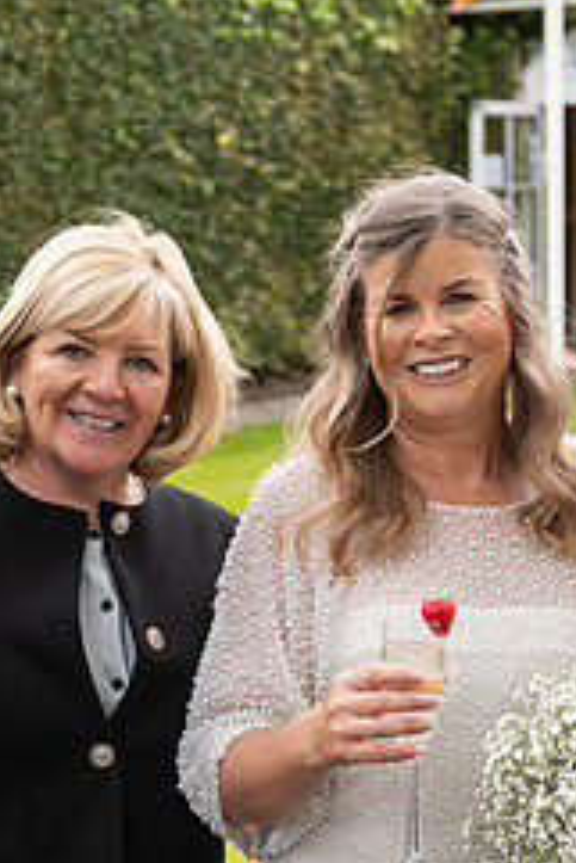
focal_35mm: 106
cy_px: 593
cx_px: 222
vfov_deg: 19.2
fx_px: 2540
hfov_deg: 12.9
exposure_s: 1/400
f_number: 3.5
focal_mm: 44
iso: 320
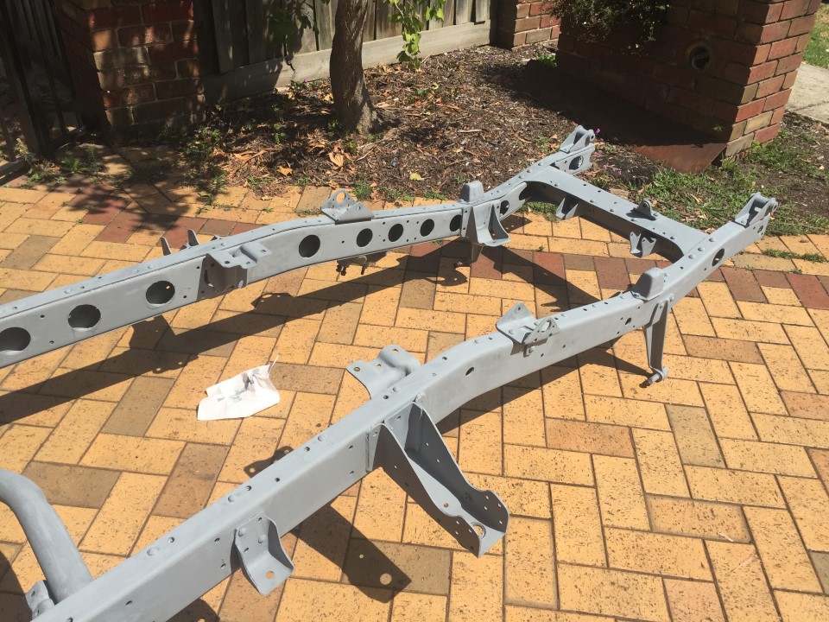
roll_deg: -4.2
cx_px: 414
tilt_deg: -35.1
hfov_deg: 61.7
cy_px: 311
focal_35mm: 29
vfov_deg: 48.2
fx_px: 695
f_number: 2.2
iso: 32
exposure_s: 1/1980
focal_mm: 4.15
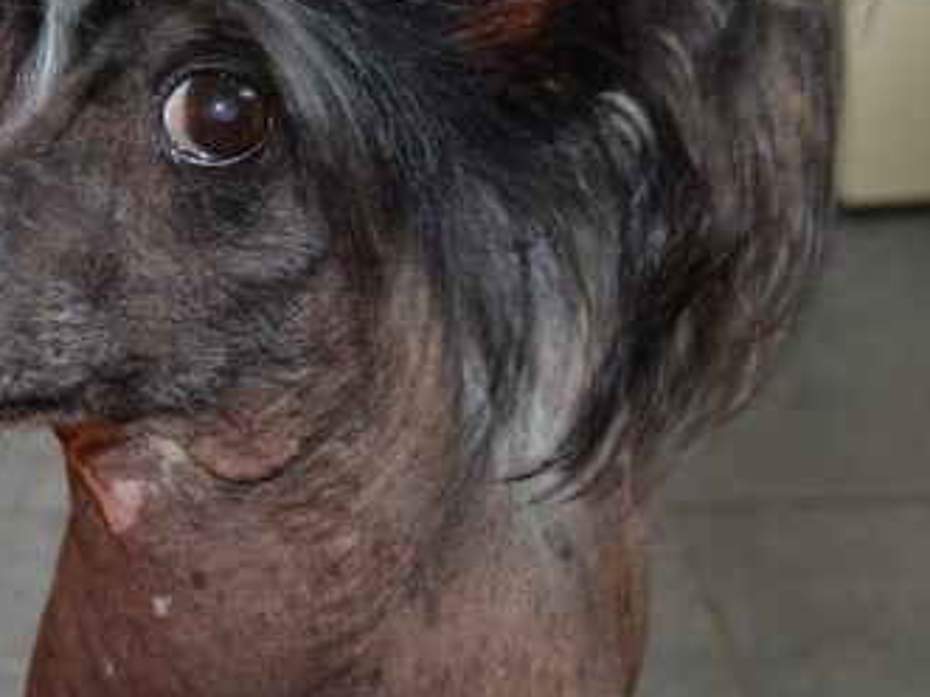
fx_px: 1853
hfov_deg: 27.6
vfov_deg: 21.3
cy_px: 275
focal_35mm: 69
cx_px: 194
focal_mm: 22
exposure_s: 1/60
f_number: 4
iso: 640
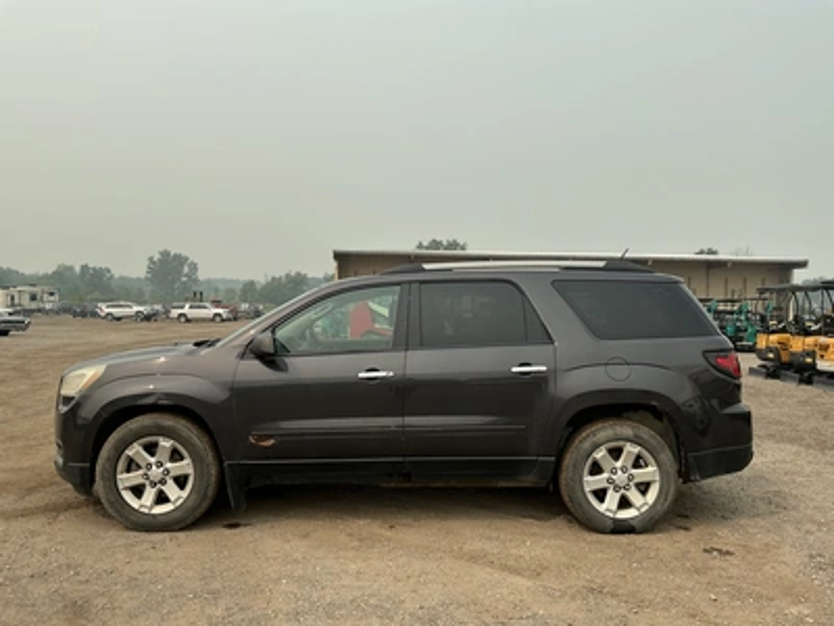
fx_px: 675
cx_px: 417
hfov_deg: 63.4
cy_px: 313
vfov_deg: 49.7
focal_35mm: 28
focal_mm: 3
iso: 25
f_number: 1.8
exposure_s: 1/2058
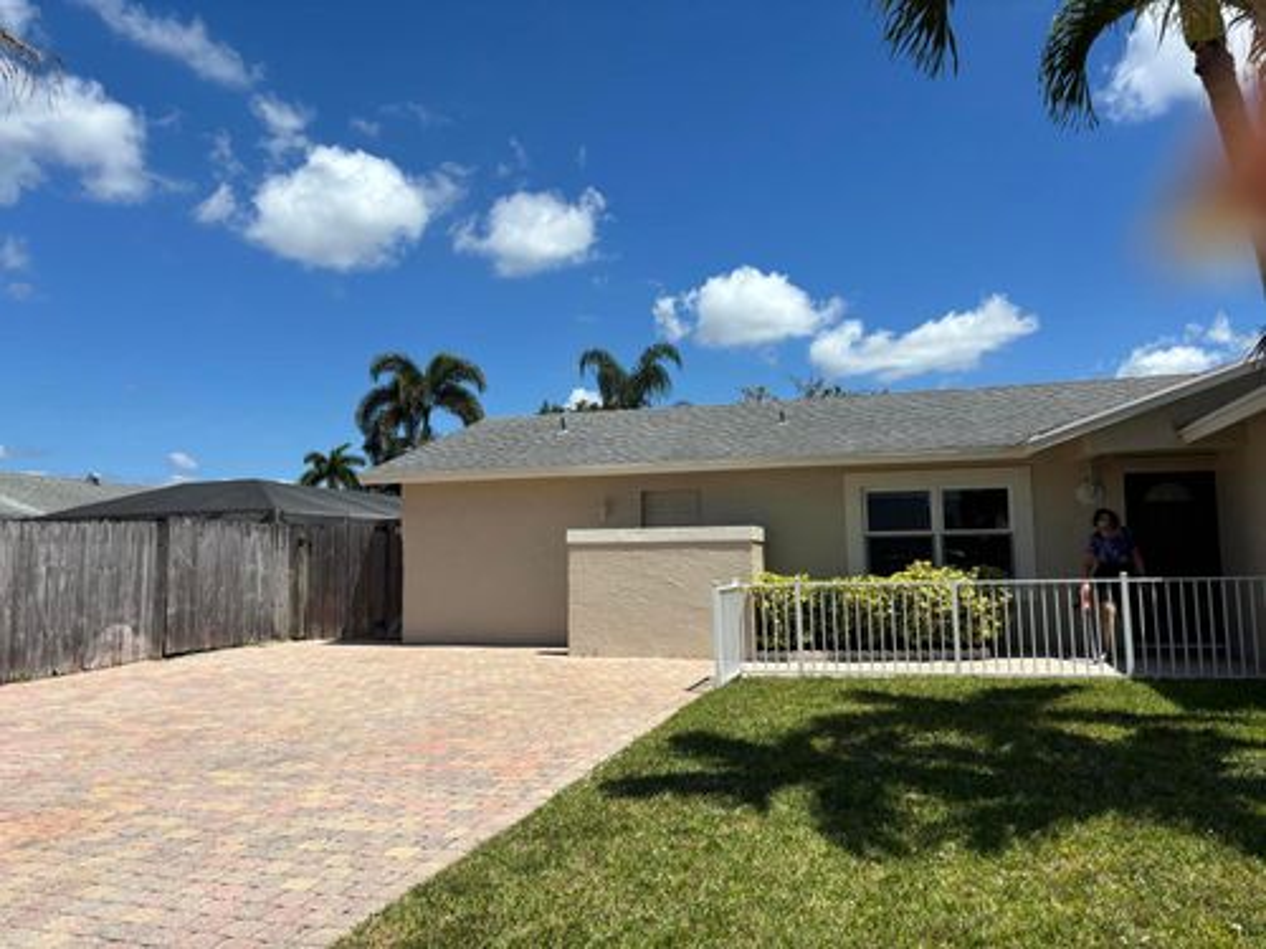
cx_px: 633
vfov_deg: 53.1
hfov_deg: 67.3
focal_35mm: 26
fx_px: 951
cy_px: 474
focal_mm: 5.96
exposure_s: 1/4854
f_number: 1.6
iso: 50
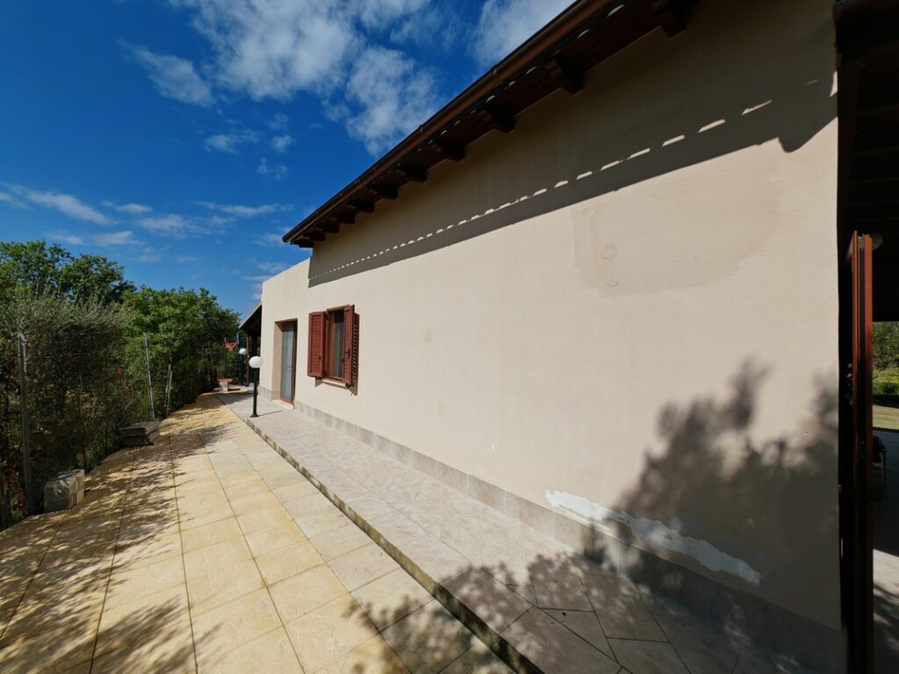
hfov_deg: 106.2
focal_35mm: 13
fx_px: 338
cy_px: 337
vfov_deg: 89.9
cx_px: 450
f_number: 2
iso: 50
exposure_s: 1/1100
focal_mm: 1.82
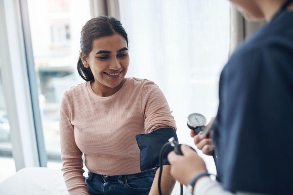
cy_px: 98
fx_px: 407
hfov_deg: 39.6
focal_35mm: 50
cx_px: 146
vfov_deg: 27.0
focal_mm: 50
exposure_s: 1/320
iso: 400
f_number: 2.8
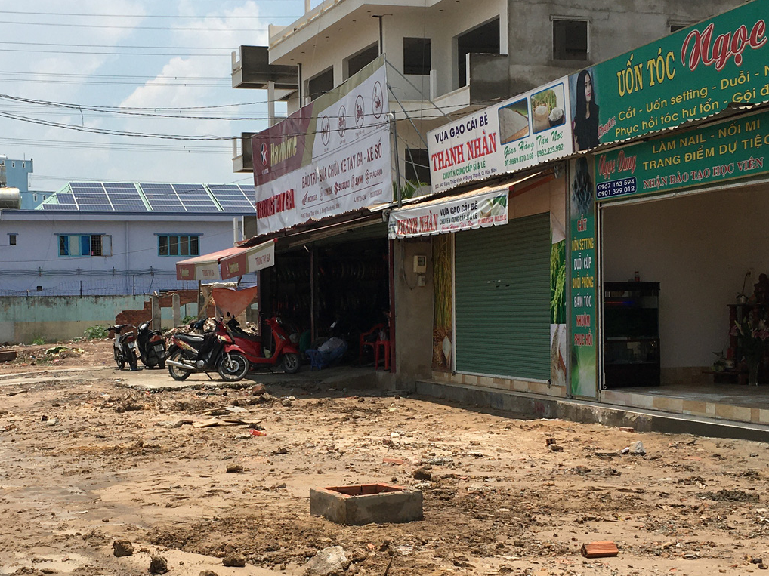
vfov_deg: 25.6
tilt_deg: -0.8
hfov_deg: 33.5
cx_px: 264
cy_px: 351
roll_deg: +1.5
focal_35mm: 57
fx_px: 1266
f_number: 2.2
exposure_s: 1/2481
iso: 25
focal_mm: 4.15
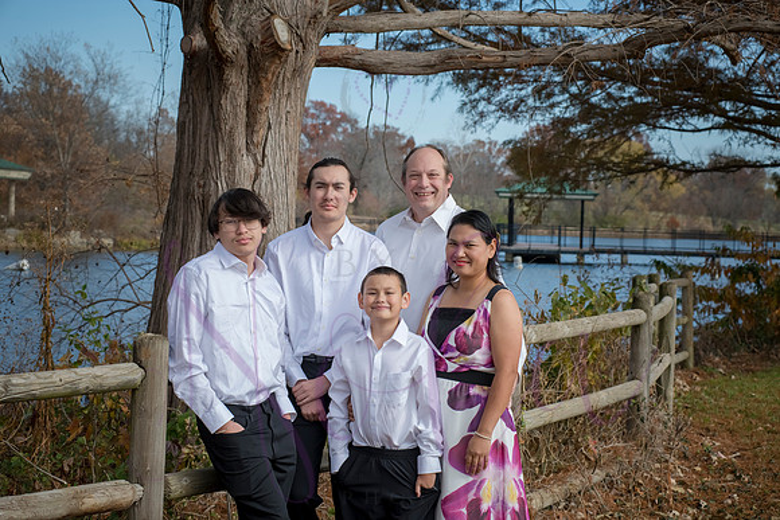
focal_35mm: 80
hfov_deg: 25.4
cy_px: 260
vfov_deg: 17.1
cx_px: 390
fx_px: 1734
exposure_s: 1/640
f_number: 8
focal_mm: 80
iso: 400
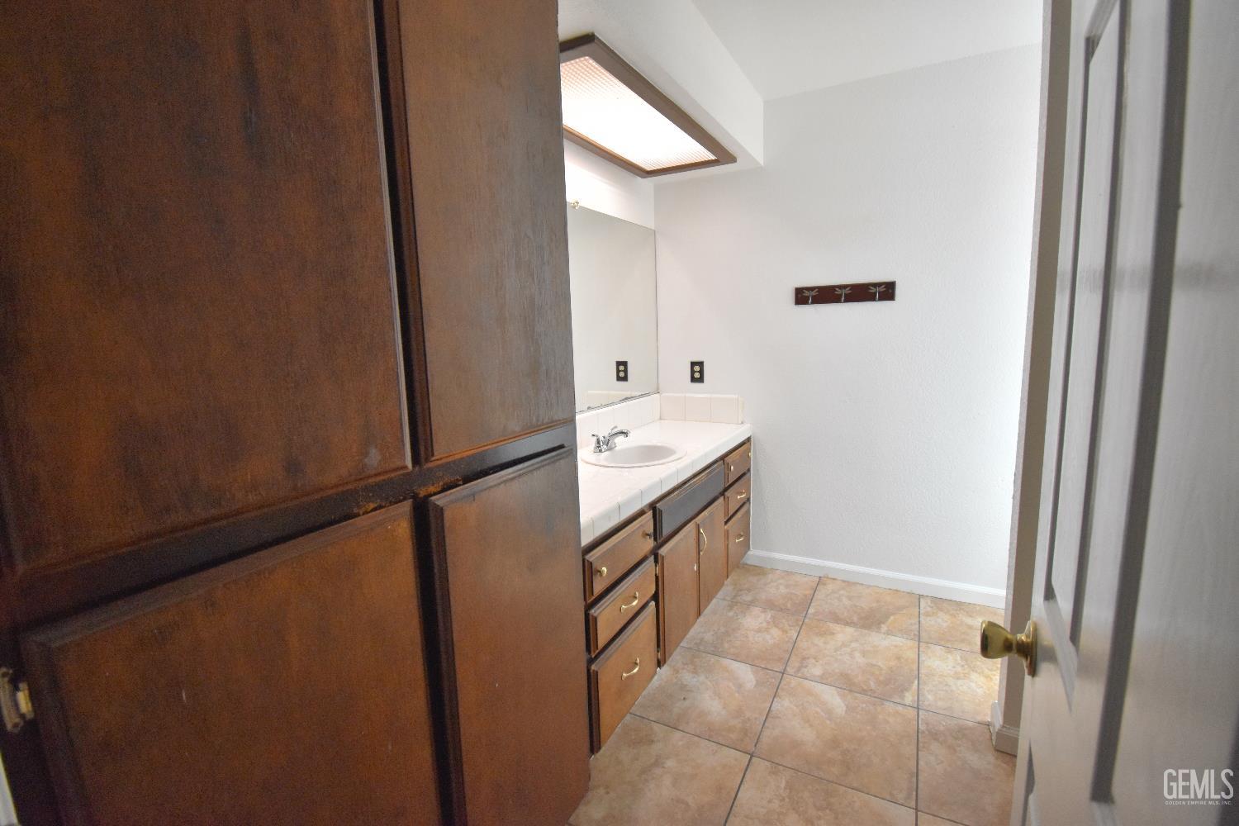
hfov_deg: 100.4
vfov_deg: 77.3
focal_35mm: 15
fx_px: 516
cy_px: 413
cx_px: 620
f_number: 4.5
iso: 2000
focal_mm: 10
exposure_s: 1/125
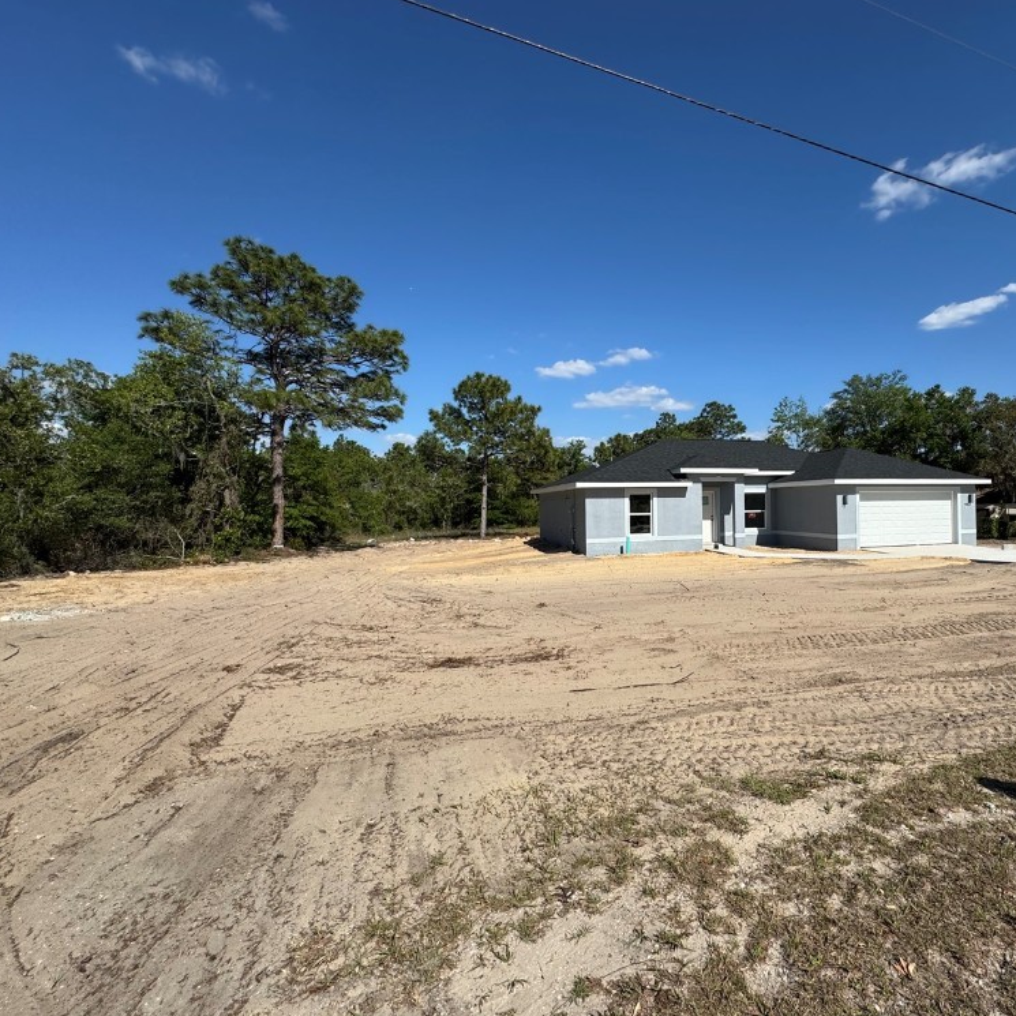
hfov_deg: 81.7
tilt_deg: -0.1
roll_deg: +0.4
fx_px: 565
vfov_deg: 84.0
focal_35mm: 17
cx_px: 660
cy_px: 502
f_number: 2.2
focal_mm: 2.22
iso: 50
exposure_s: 1/3247
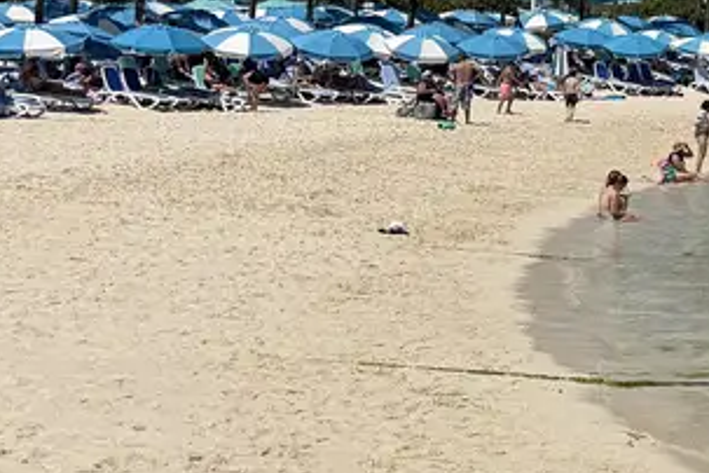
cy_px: -241
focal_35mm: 99
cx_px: 1324
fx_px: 1950
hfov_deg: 16.7
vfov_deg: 13.1
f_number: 1.78
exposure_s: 1/11905
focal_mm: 6.76
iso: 80
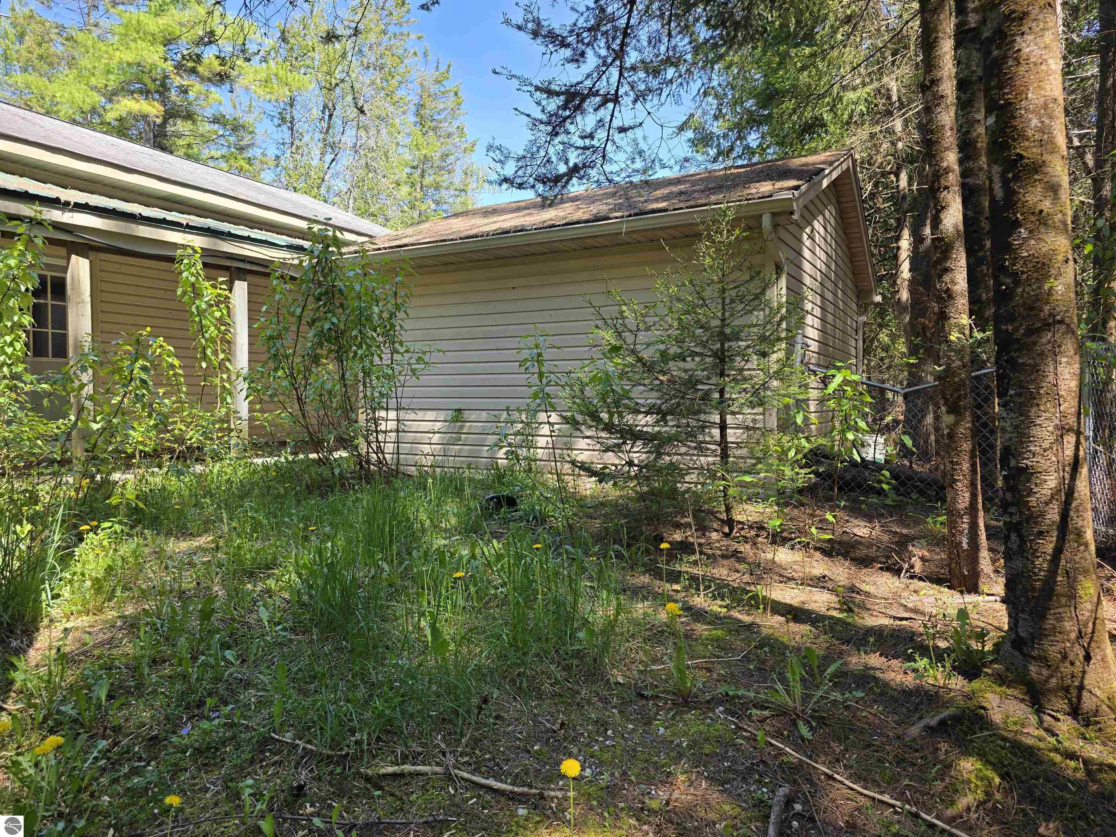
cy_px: 418
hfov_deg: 73.9
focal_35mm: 23
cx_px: 558
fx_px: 742
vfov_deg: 58.9
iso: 25
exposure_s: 1/359
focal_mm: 6.3
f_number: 1.7
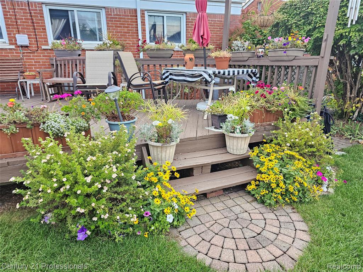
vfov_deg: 58.9
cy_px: 136
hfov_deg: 73.9
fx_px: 241
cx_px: 182
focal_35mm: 23
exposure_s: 1/120
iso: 160
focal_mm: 6.3
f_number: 1.7
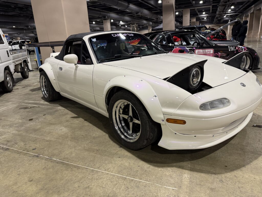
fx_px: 182
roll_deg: +3.2
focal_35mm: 24
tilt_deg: -15.7
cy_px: 98
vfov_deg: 56.8
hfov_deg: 71.6
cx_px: 131
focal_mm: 6.76
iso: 160
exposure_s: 1/60
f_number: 1.78
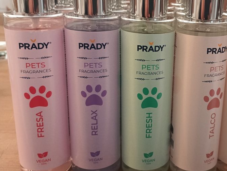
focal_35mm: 42
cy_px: 60
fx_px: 276
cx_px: 169
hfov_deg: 43.4
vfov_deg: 34.2
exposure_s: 1/25
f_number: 1.8
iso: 1724
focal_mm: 4.26
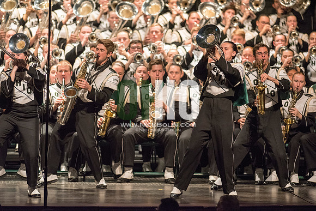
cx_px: 158
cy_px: 106
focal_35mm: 300
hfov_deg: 6.9
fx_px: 2634
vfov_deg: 4.6
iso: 4000
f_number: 2.8
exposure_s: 1/500
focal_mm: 300
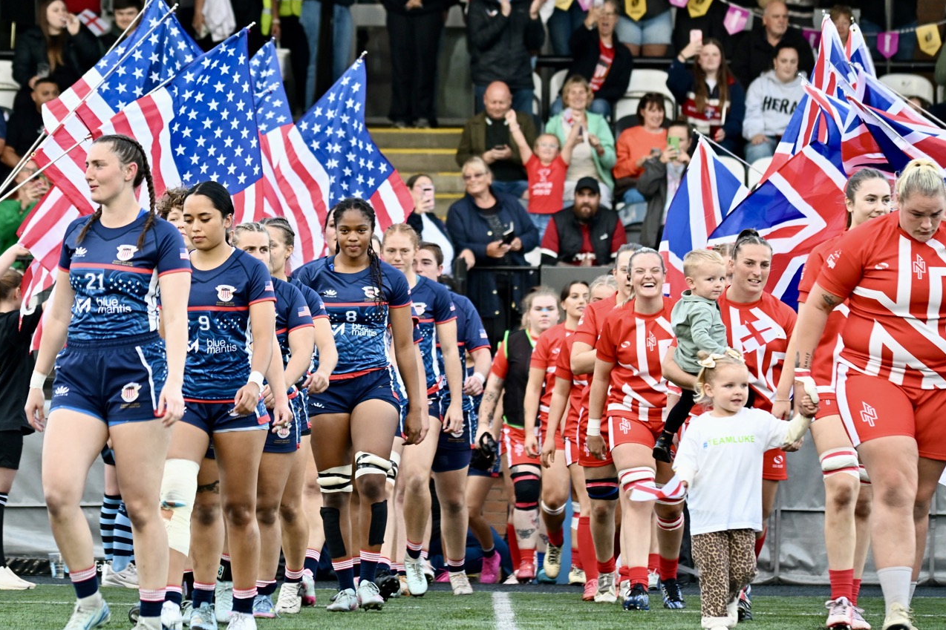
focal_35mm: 226
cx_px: 472
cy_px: 315
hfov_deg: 9.1
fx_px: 5938
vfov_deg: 6.1
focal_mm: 150
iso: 800
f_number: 4.8
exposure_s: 1/250
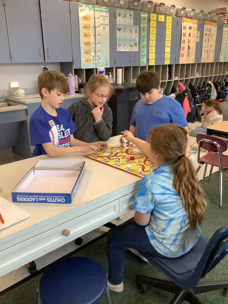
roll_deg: +1.0
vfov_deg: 58.4
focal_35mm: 31
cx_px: 114
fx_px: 272
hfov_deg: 45.4
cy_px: 152
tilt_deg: -20.0
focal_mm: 3.3
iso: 250
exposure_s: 1/60
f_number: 2.4
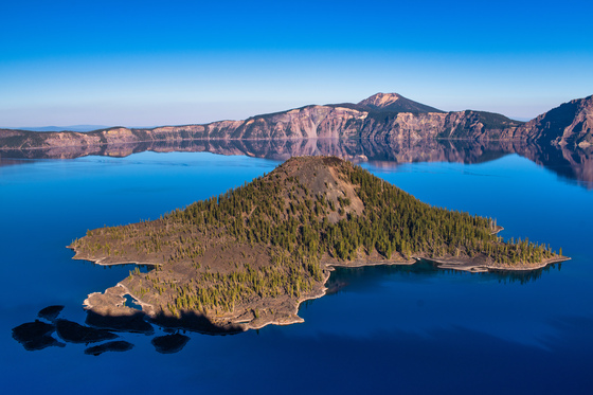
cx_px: 296
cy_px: 198
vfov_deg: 37.8
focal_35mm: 35
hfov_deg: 54.4
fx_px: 576
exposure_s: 1/1000
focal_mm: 35
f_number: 5.6
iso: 80
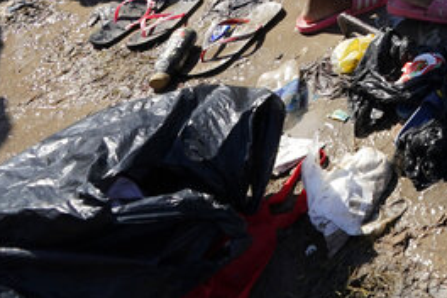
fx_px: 770
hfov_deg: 22.7
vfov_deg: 17.1
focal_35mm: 62
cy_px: -268
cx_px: 753
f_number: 5.6
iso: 640
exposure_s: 1/2000
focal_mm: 16
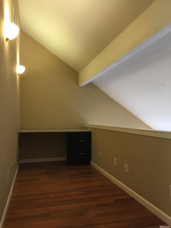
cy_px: 114
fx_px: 191
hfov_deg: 48.2
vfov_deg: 61.7
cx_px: 86
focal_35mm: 29
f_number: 2.2
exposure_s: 1/15
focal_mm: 4.15
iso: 50
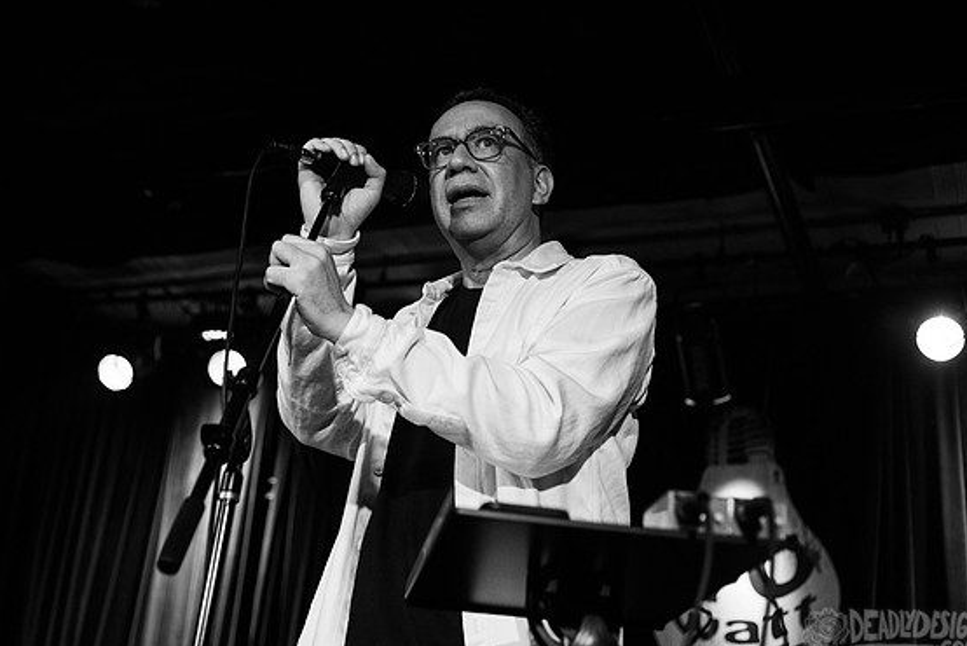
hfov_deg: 37.5
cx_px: 446
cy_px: 282
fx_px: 1424
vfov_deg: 25.5
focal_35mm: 53
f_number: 3.2
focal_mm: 44
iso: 3200
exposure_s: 1/100
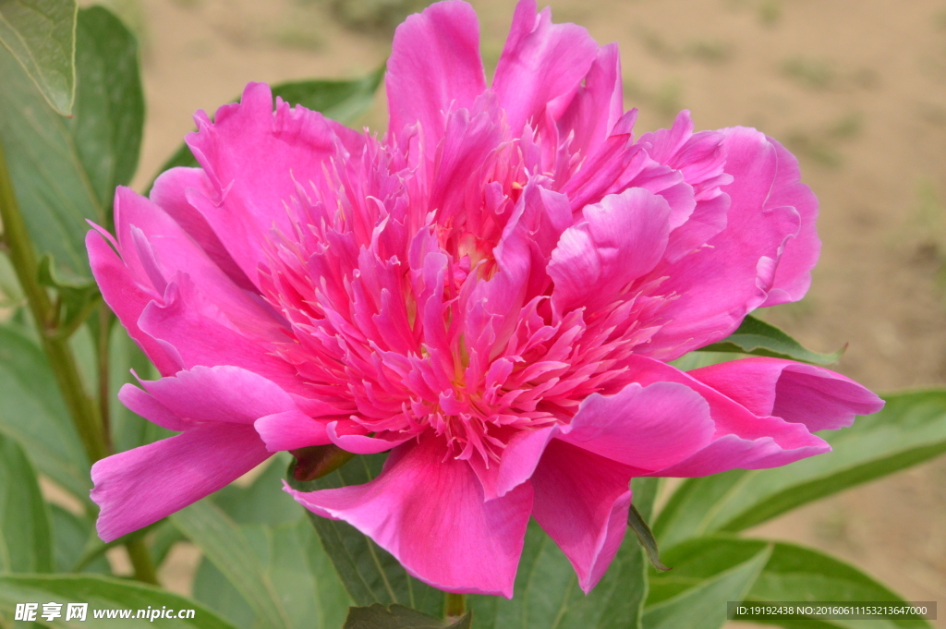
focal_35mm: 150
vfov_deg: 9.1
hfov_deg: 13.7
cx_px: 473
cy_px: 314
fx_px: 3938
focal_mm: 100
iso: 800
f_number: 18
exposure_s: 1/250
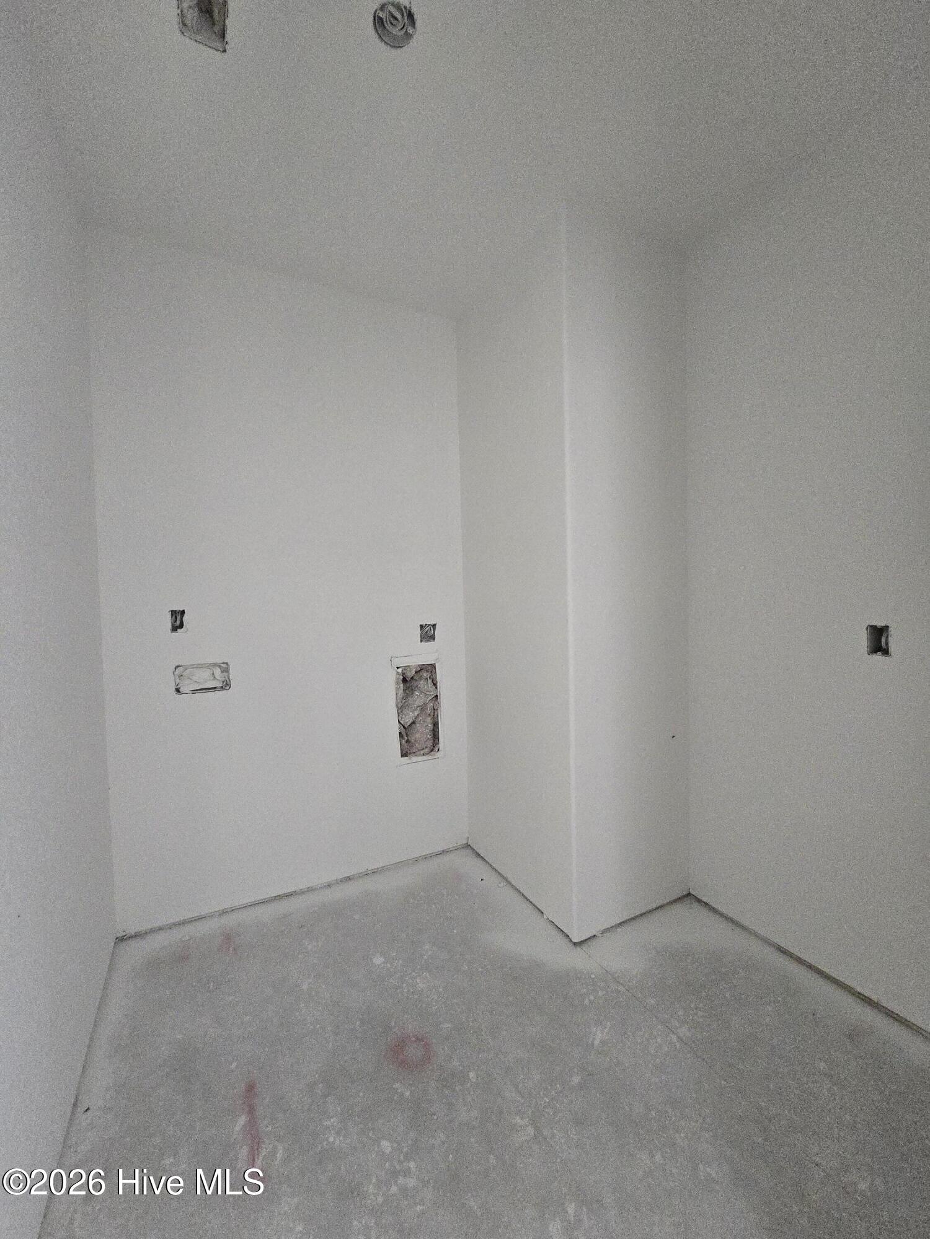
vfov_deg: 106.2
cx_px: 465
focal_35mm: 13
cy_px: 620
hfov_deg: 89.9
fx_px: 466
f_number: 2.2
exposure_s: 1/60
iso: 800
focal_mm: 2.2
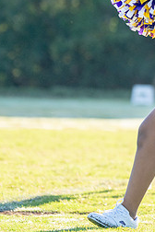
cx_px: 214
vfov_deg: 4.9
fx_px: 2693
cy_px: 22
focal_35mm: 417
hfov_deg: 3.3
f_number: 2.8
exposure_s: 1/2000
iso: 400
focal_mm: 129
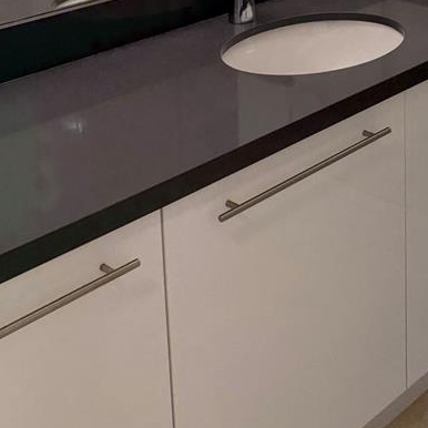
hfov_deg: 25.1
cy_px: -83
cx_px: 402
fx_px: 923
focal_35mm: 66
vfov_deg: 23.8
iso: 100
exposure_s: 1/258
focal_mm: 6.76
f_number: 1.78
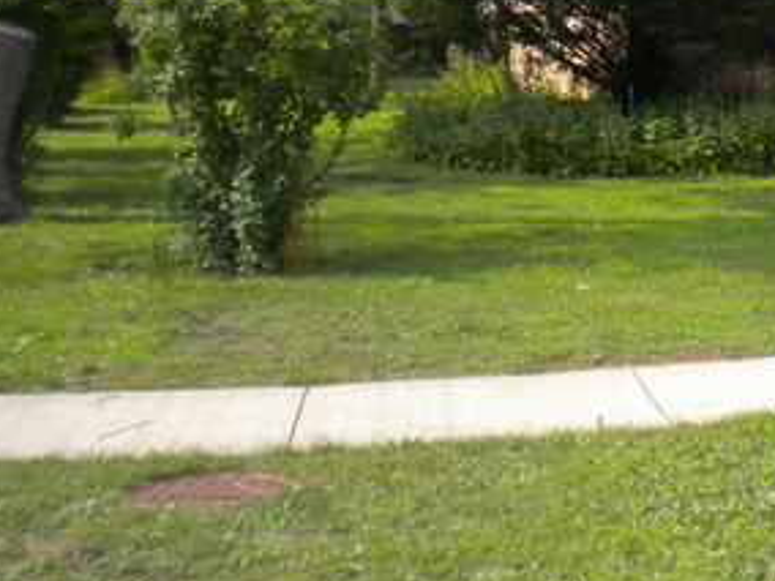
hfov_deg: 23.7
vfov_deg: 18.3
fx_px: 1769
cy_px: 49
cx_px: 764
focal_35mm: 79
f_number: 4.6
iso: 80
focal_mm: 6.3
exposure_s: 1/308
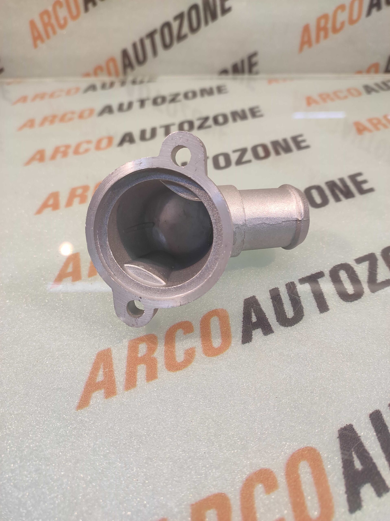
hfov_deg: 74.7
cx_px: 195
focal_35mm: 17
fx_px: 256
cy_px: 260
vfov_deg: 91.1
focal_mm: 4.74
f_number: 1.79
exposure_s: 1/33
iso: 172
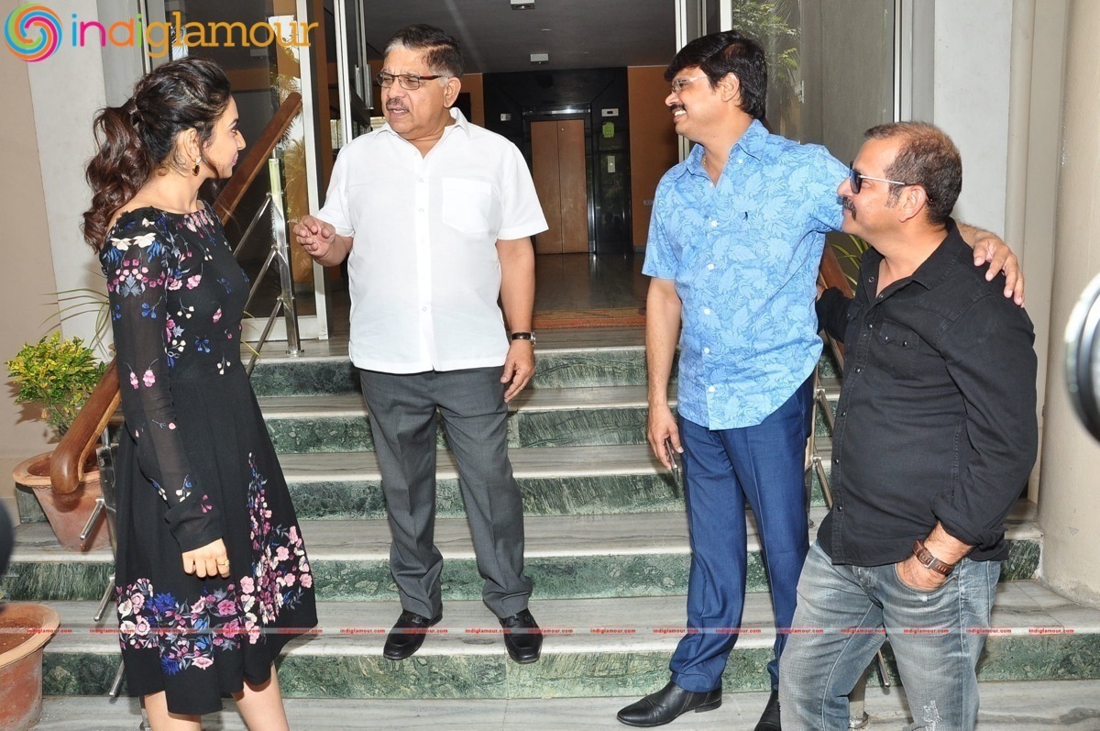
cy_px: 366
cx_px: 550
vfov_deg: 47.8
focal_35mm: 27
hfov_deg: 67.4
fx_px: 824
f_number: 8
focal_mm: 18
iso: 400
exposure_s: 1/125
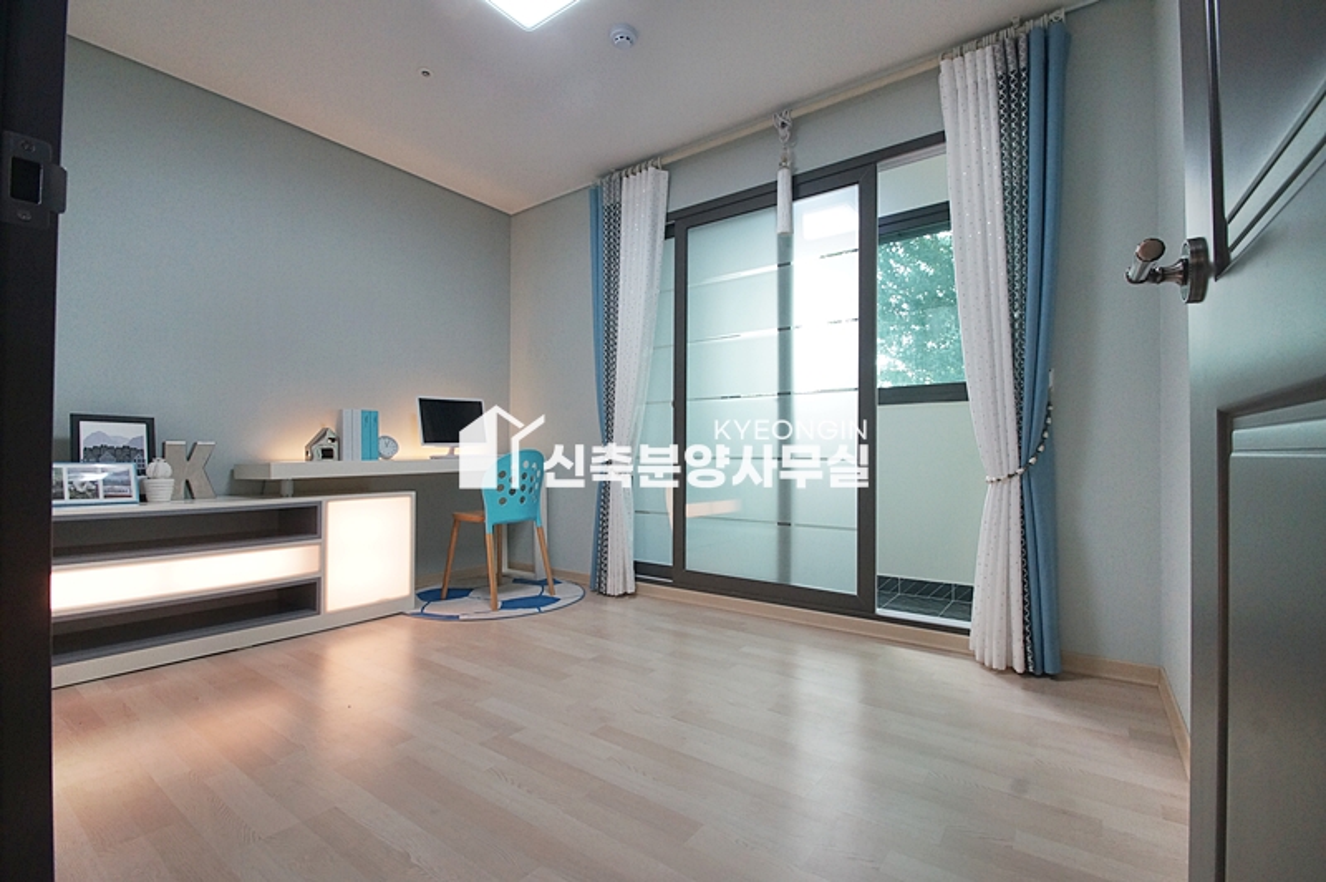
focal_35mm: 16
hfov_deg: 95.0
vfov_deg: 72.0
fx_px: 607
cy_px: 441
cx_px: 663
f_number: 9
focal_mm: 11
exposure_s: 1/30
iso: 800
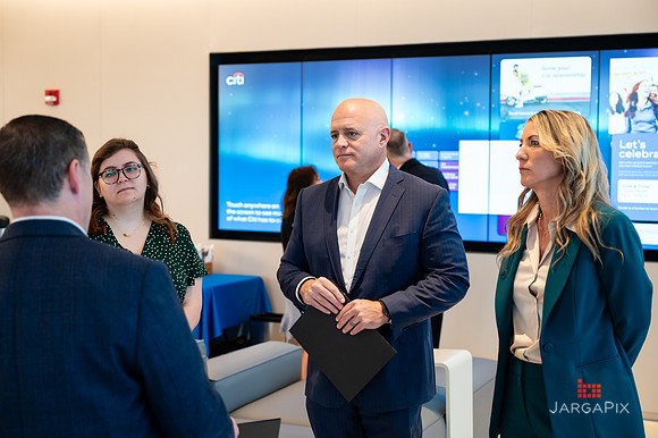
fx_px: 933
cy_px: 219
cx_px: 329
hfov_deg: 38.8
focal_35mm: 51
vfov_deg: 26.4
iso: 1000
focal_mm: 51
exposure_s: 1/250
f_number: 3.2
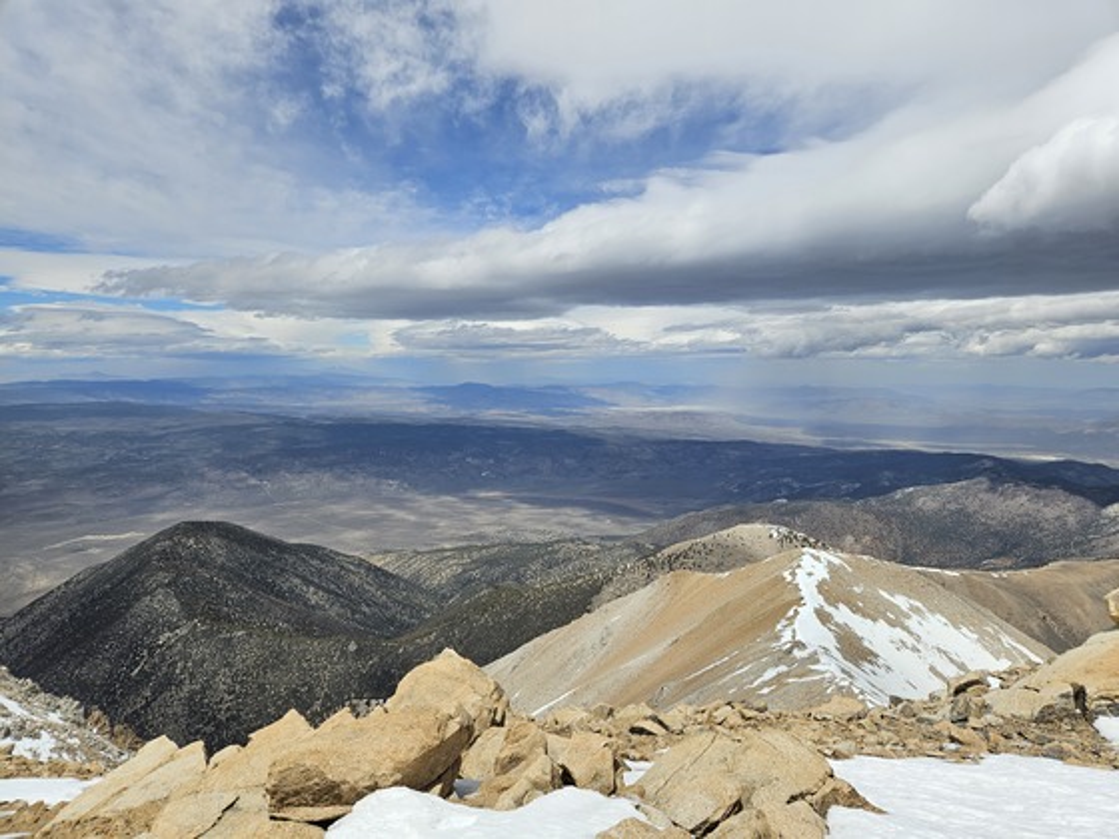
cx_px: 560
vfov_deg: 58.9
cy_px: 420
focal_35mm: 23
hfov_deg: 73.9
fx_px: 744
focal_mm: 5.4
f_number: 1.8
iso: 25
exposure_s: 1/4187
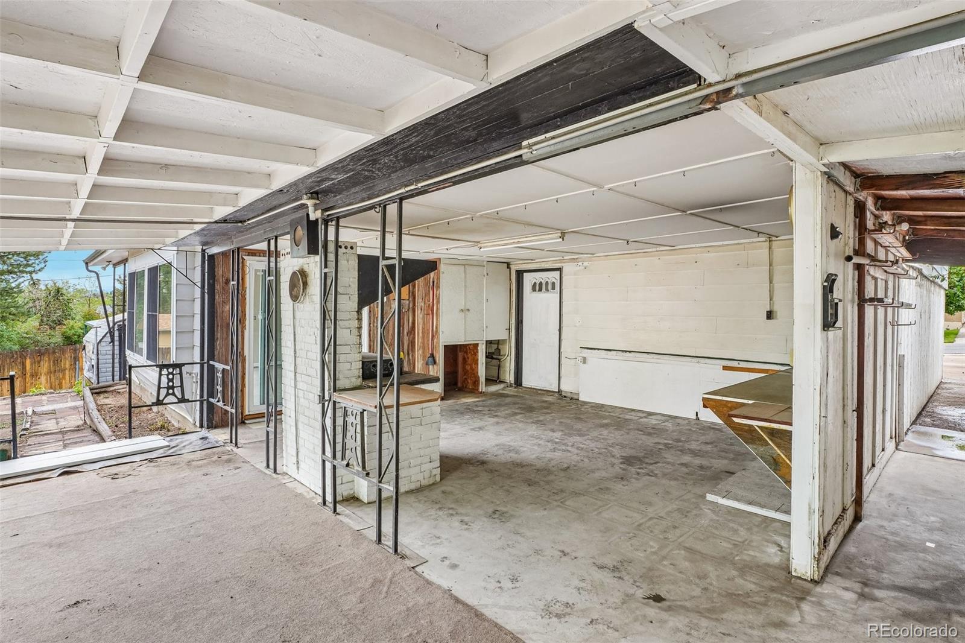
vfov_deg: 72.0
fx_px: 442
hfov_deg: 95.0
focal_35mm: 16
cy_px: 322
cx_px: 482
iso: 500
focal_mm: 11
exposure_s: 1/20
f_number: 8
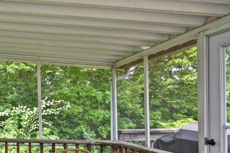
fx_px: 205
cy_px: 108
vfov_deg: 40.4
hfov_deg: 47.2
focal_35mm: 32
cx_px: -7
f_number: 5.6
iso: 200
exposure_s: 1/125
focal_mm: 14
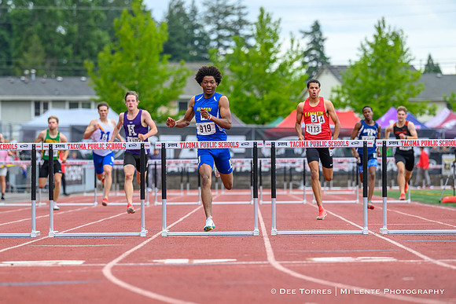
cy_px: 161
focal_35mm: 256
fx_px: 3238
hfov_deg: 8.1
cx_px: 208
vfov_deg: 5.4
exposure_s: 1/1600
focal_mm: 200
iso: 720
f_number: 4.5
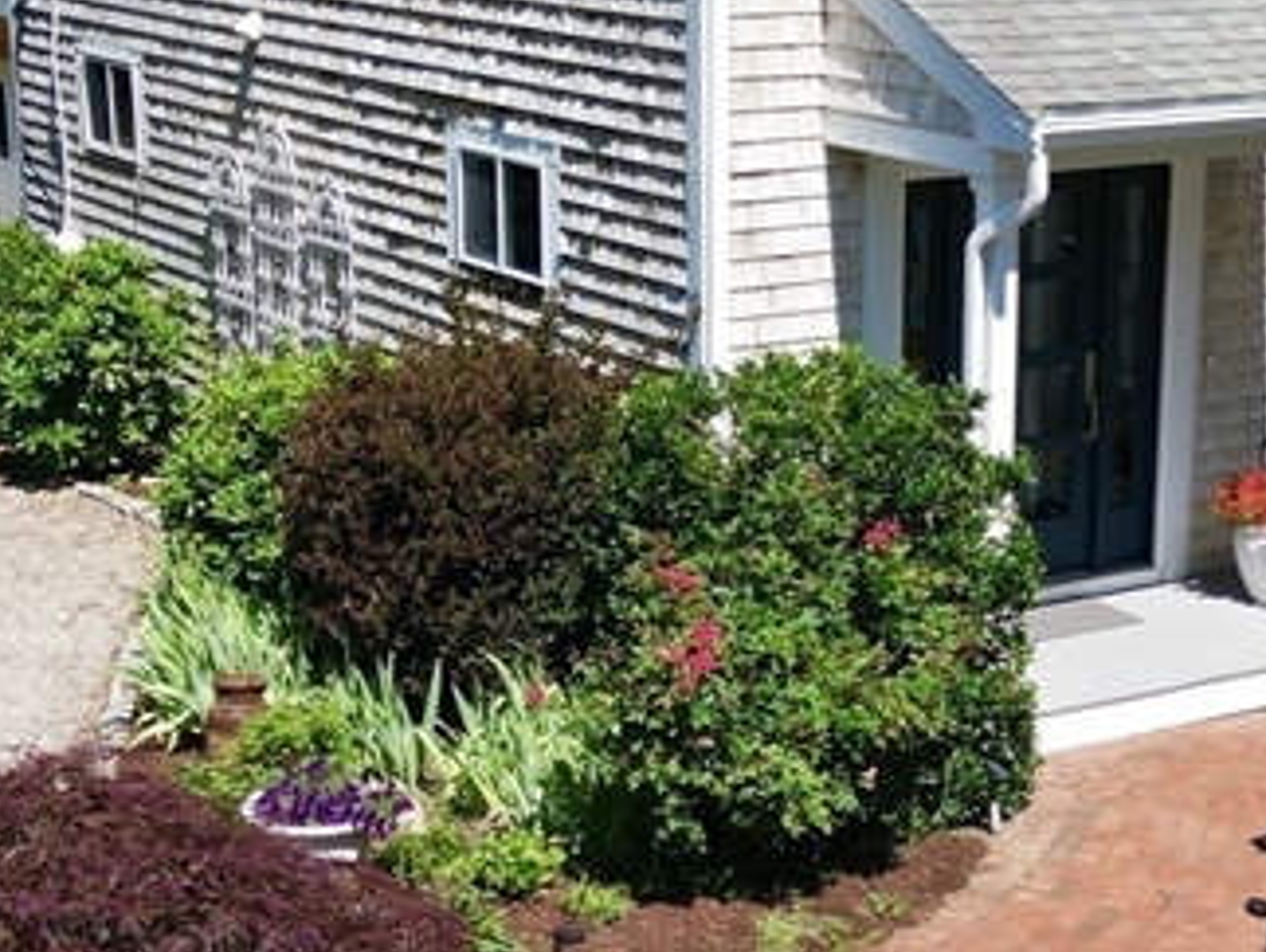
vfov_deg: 19.4
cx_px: 800
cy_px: 513
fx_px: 2783
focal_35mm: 76
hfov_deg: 25.5
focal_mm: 6.72
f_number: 1.7
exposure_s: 1/3000
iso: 140
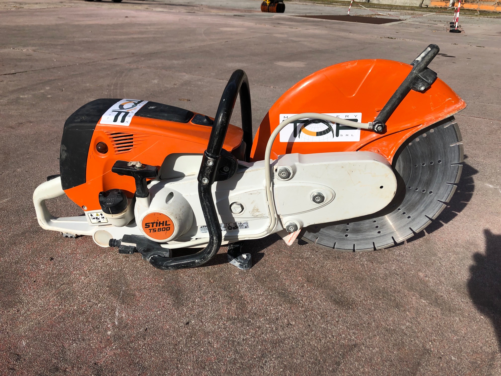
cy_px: 188
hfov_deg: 63.4
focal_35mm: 28
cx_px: 250
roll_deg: -5.8
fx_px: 405
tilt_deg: -25.2
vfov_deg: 49.7
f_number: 1.8
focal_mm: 3.99
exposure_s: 1/2525
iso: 20
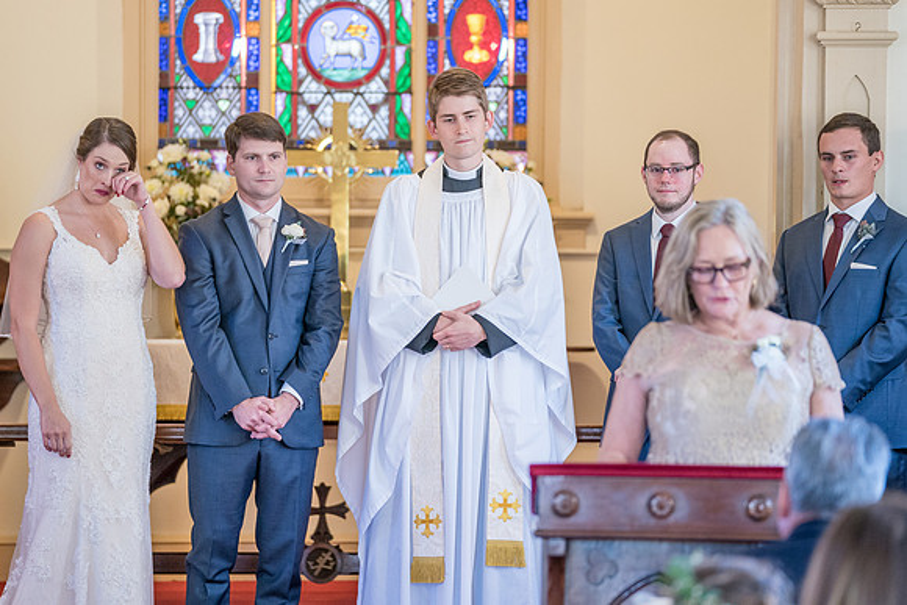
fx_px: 4249
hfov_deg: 12.2
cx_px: 437
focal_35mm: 169
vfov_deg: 8.1
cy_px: 288
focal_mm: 151
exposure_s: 1/100
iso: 2000
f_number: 2.8
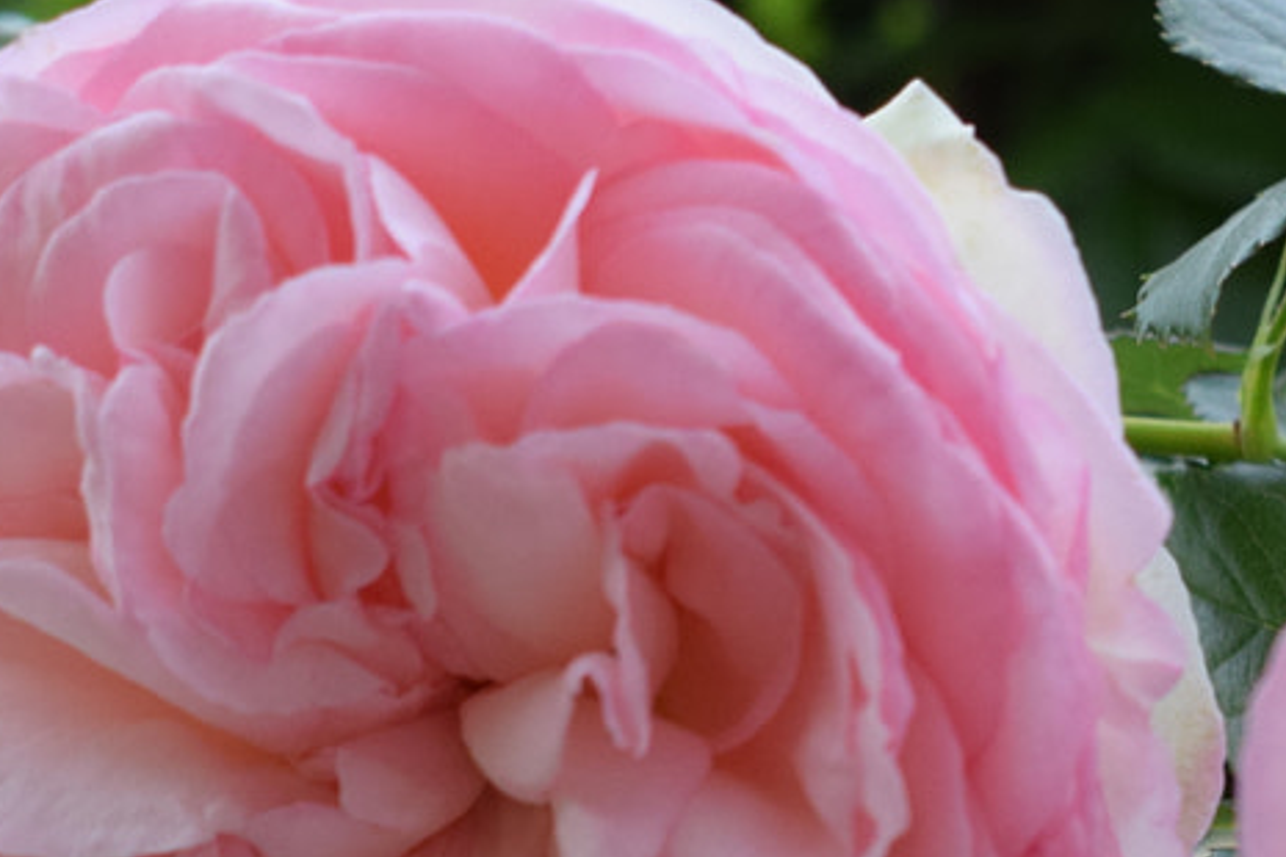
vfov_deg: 8.2
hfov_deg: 12.3
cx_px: 1242
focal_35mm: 165
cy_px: 1160
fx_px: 5894
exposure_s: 1/125
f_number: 5.6
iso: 800
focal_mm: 32
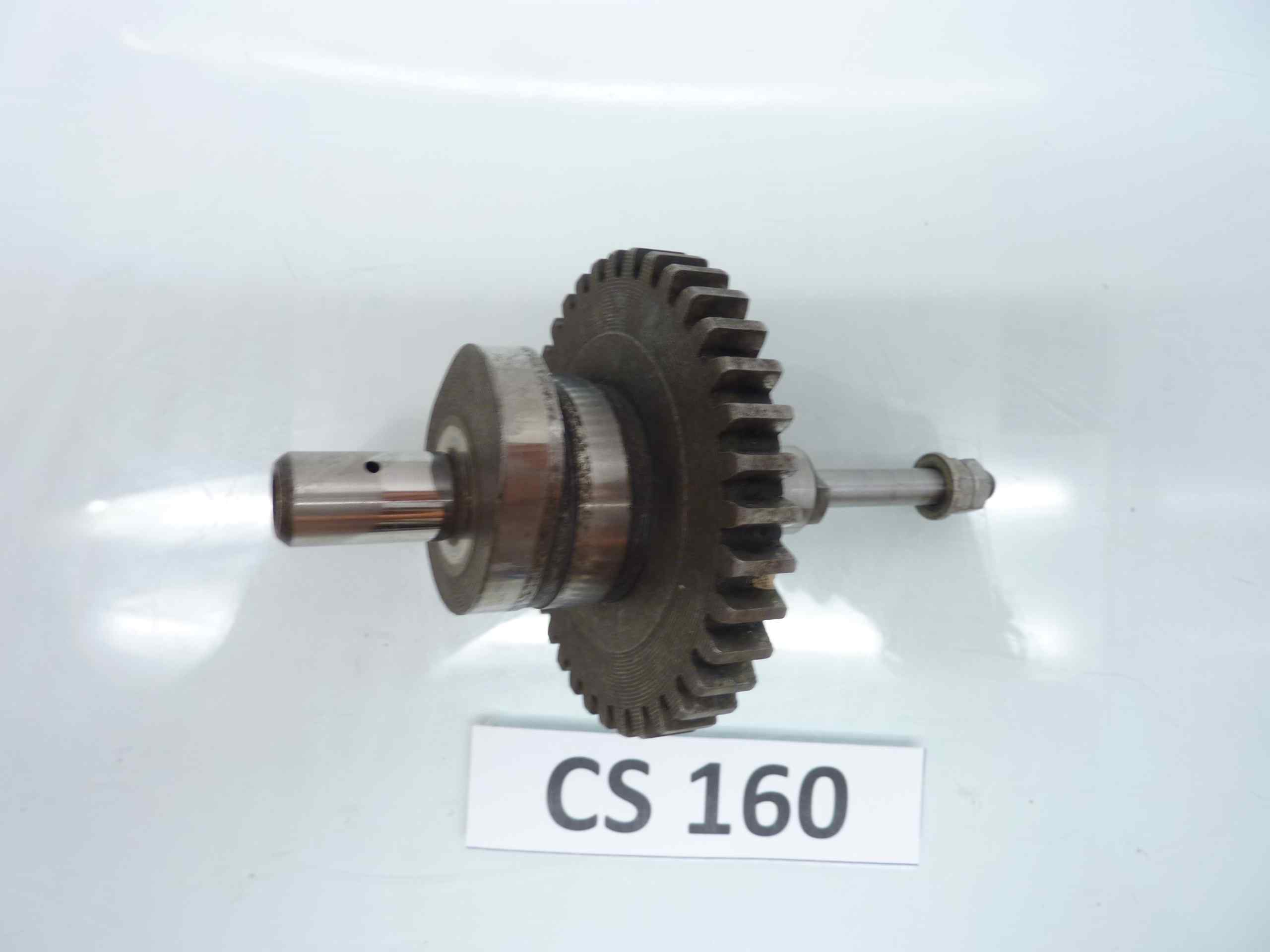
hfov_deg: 69.4
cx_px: 635
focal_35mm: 25
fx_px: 917
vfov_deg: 54.9
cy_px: 476
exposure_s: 1/10
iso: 80
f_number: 3.3
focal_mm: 4.1
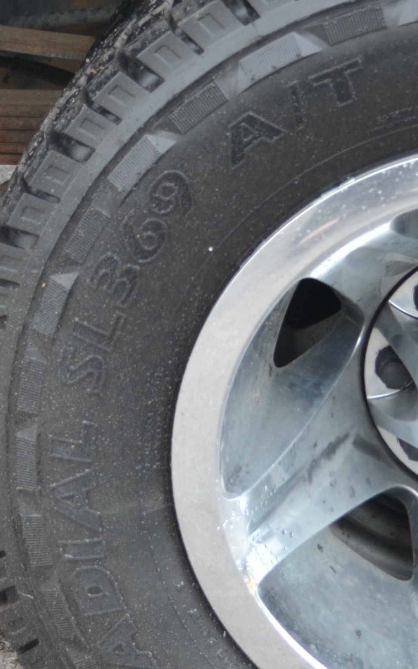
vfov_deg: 17.7
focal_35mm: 118
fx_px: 2151
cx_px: 417
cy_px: 414
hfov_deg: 11.0
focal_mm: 26
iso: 360
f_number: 5.6
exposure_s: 1/125
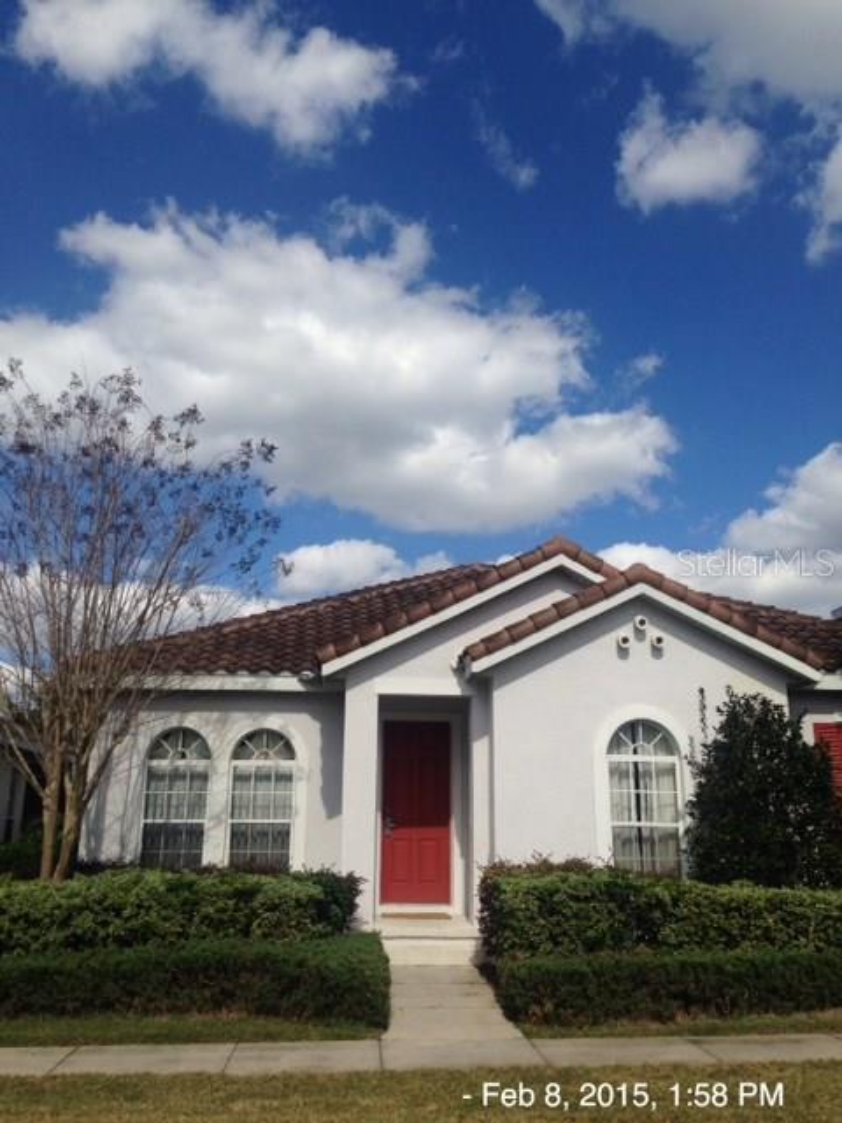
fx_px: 1070
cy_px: 562
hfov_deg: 42.9
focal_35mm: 33
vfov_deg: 55.4
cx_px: 421
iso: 50
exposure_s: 1/3390
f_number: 2.4
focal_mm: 4.12
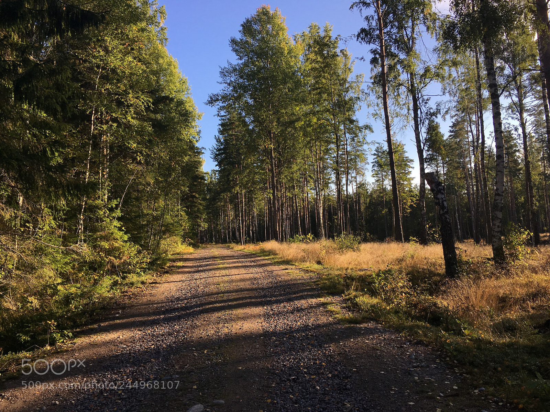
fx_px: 461
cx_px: 275
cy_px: 206
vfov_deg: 48.2
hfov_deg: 61.7
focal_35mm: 29
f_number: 2.2
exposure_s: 1/754
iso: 25
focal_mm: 4.15
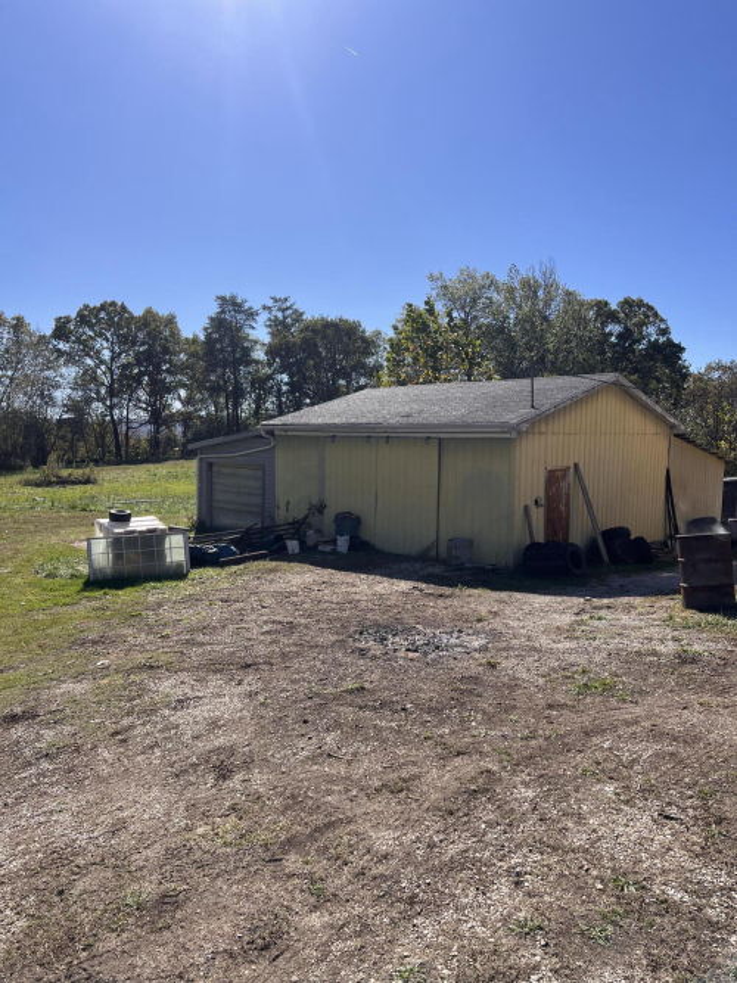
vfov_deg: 67.3
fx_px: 738
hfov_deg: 53.0
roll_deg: -0.5
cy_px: 492
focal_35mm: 26
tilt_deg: +0.0
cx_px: 368
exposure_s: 1/5076
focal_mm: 5.7
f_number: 1.5
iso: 50
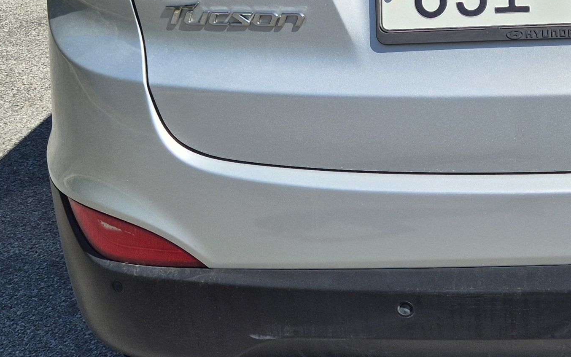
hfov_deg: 27.3
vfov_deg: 17.4
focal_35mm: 72
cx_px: 537
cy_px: -55
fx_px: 1121
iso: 25
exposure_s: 1/2416
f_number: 1.8
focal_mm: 5.4
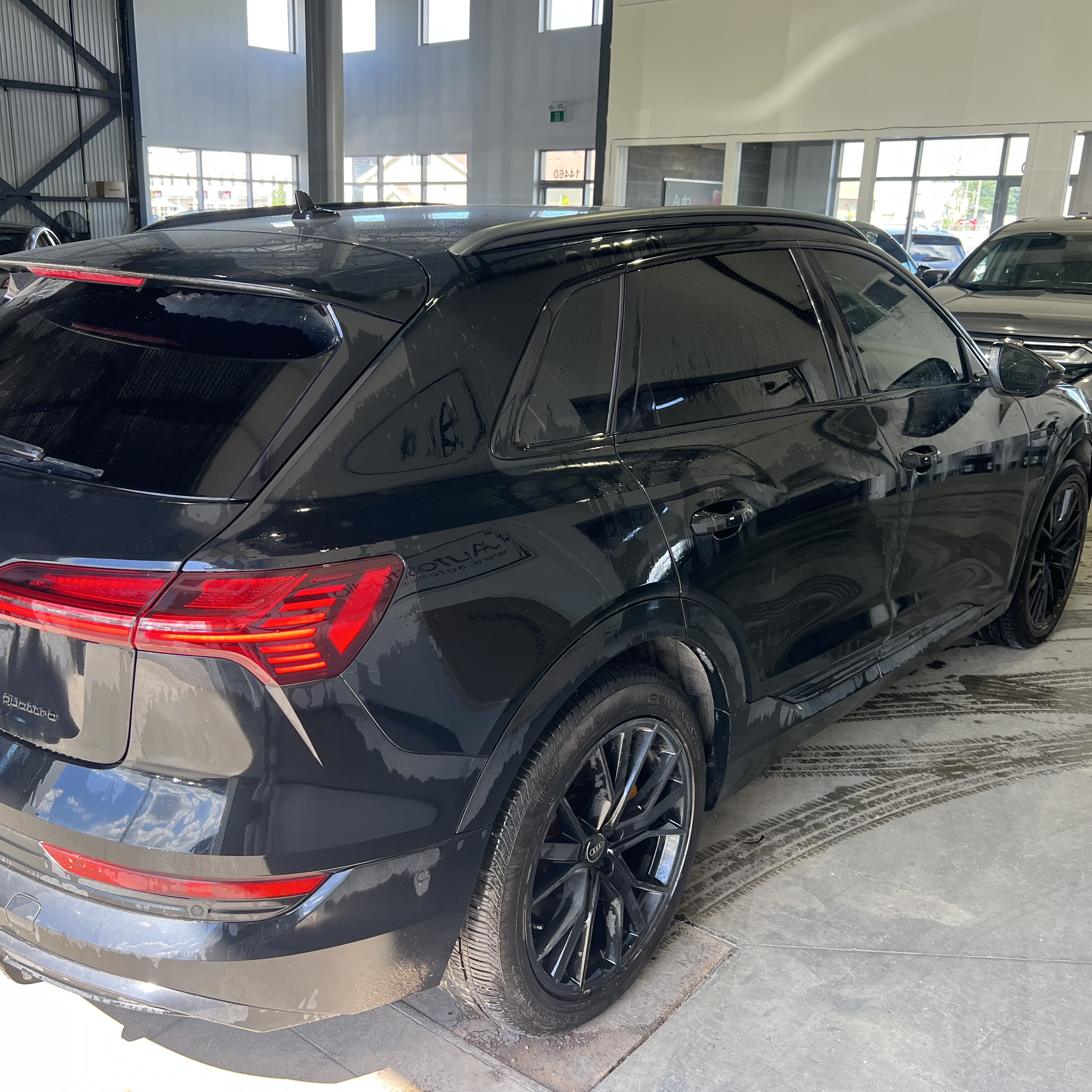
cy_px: 550
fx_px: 1106
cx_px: 463
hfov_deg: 52.3
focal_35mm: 31
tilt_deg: -16.1
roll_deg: -0.9
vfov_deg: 52.5
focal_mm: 5.7
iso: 64
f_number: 1.5
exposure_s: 1/171
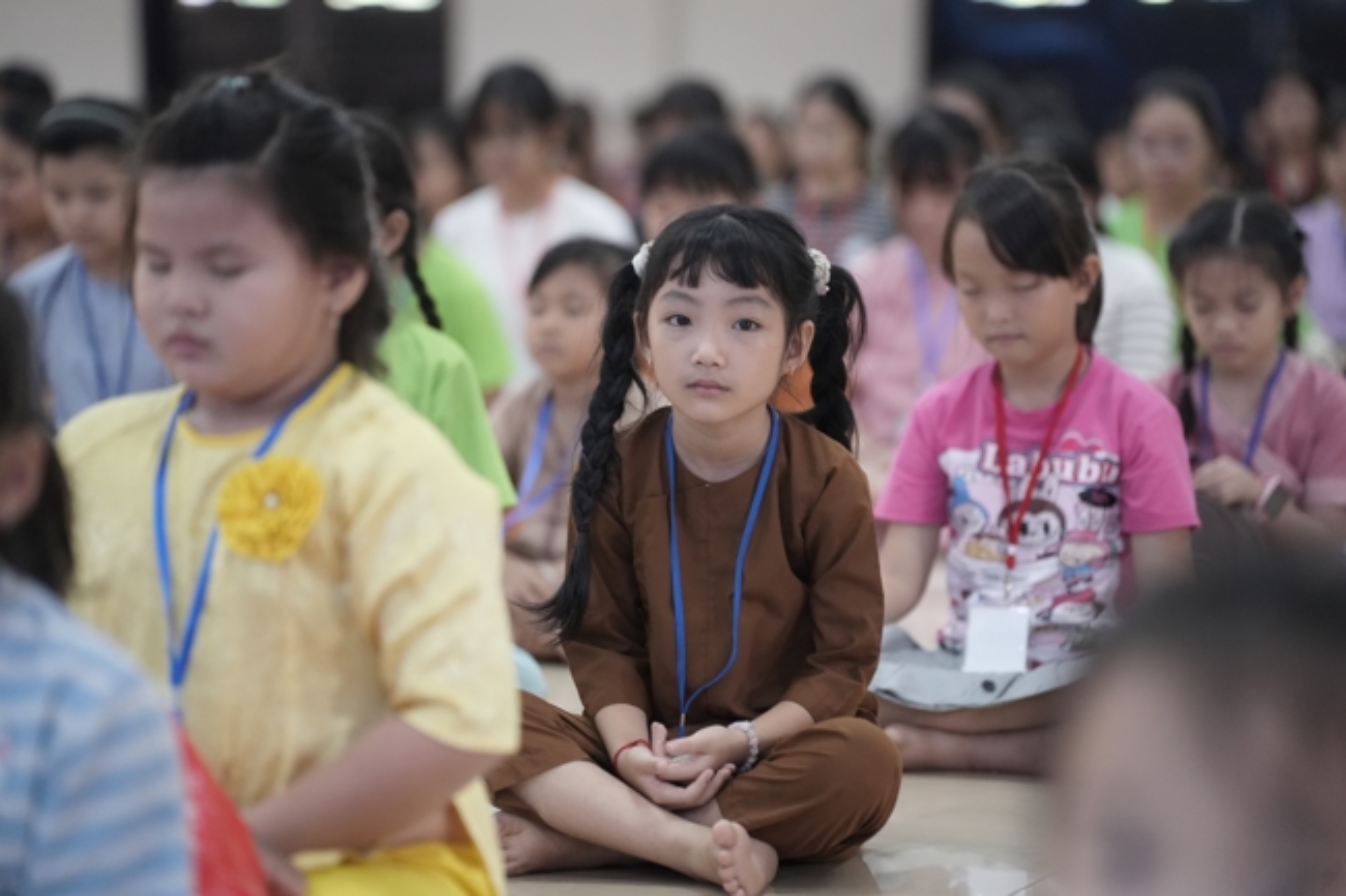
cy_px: 448
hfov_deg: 13.7
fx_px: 5607
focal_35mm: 150
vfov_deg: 9.1
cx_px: 673
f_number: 2.8
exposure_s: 1/200
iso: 4000
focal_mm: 150
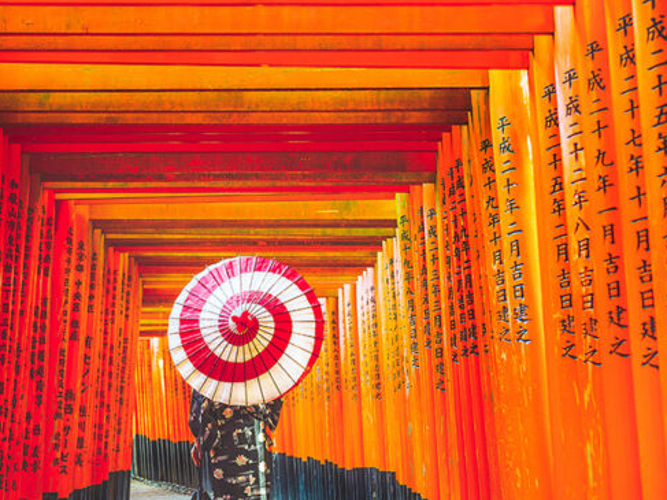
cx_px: 252
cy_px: 250
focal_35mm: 65
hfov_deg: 29.7
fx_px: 1252
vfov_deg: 22.6
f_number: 2.8
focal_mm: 35
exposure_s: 1/15
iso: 400
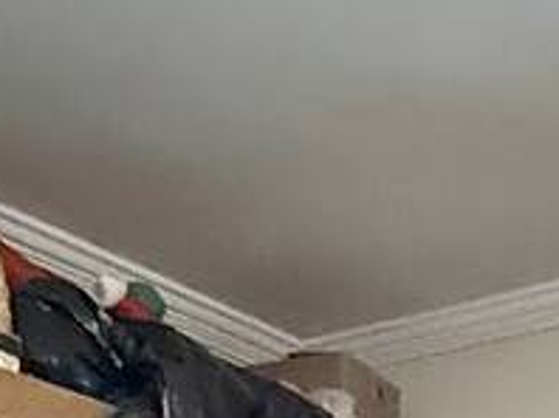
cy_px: 957
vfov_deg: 12.0
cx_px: 254
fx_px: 1645
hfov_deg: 19.3
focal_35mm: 102
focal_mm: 2.22
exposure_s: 1/40
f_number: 2.2
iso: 1250
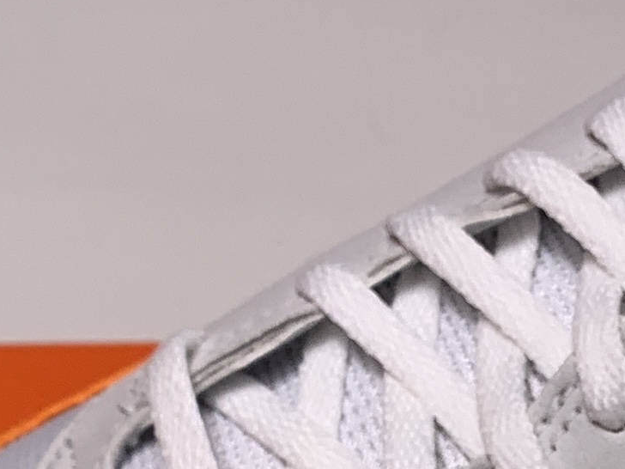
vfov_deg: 9.6
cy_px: 923
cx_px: 847
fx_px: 2600
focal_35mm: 144
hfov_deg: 13.2
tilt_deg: -59.0
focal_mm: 4.25
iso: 25
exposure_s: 1/515
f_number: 1.8
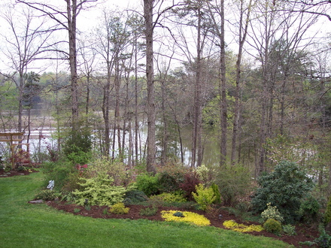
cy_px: 124
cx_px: 166
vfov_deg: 36.8
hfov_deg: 47.9
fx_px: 373
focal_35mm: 39
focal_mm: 8
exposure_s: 1/30
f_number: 3.4
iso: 100
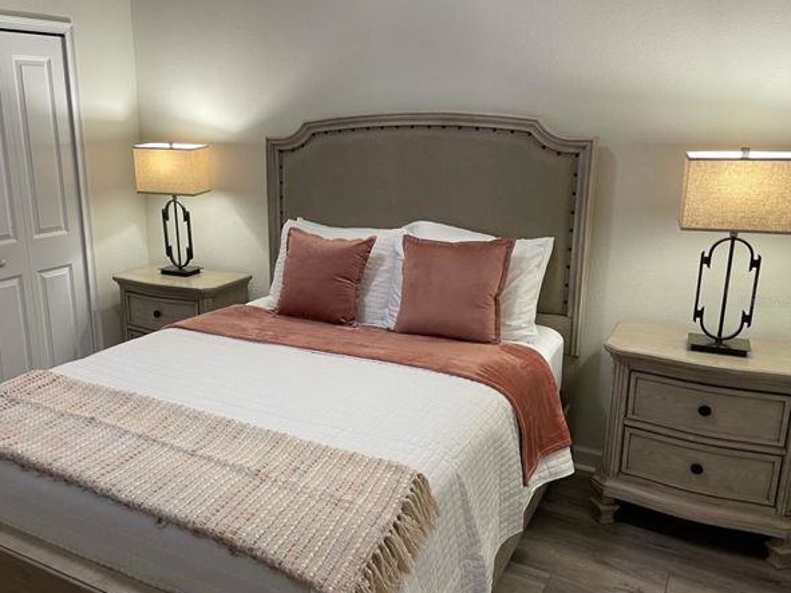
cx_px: 323
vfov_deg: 45.4
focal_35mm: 31
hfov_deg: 58.0
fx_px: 708
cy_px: 301
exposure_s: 1/60
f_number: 1.6
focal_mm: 4.2
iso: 80
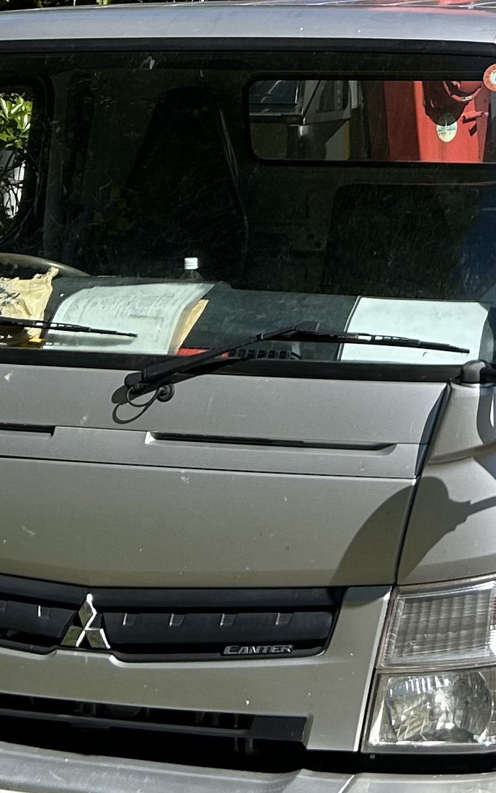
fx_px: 2183
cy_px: -396
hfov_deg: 12.7
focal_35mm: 101
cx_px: 585
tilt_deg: +7.2
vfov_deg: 18.3
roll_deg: +0.5
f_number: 1.5
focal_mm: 5.7
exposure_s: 1/2841
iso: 50
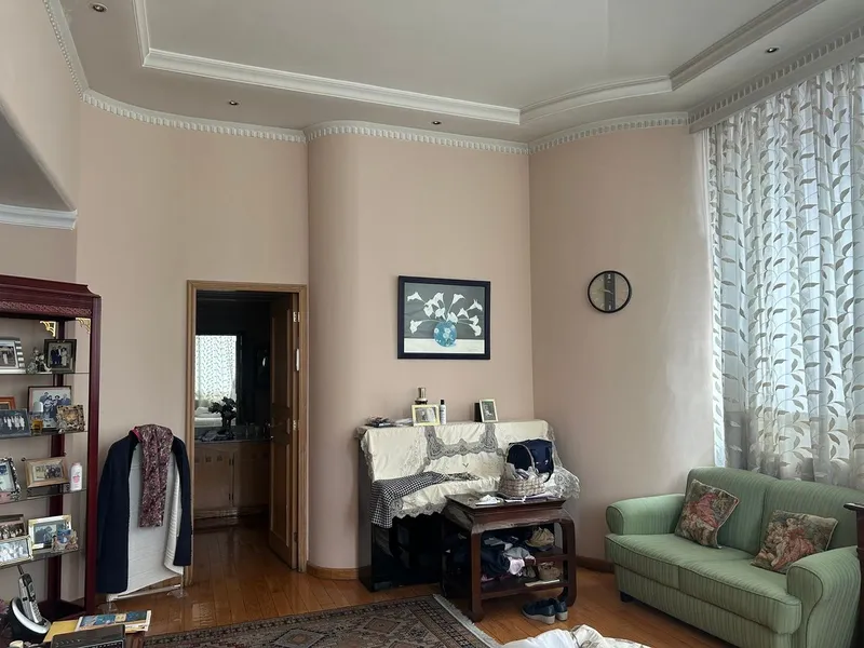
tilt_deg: +3.1
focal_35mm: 26
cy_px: 324
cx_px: 432
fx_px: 649
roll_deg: +0.1
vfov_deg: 53.1
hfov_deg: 67.3
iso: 80
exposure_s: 1/121
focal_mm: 5.7
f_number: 1.5
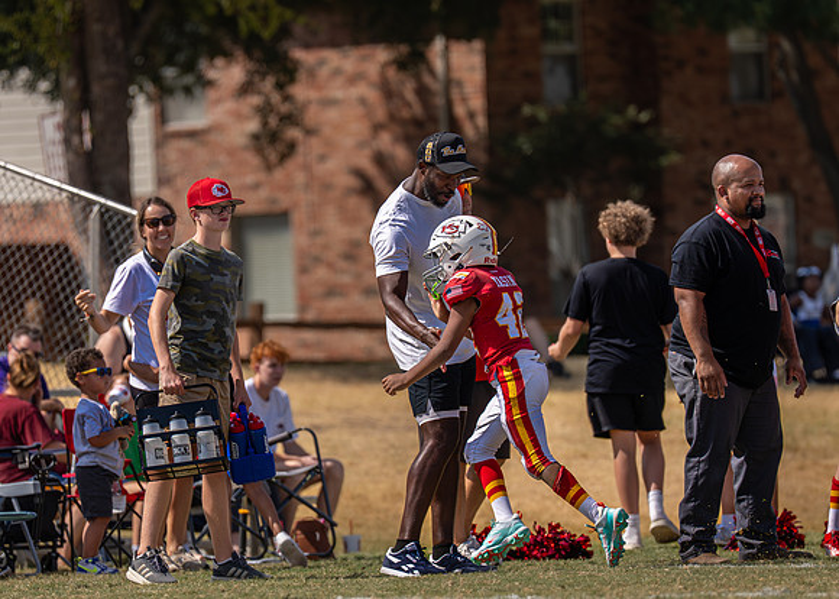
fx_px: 9604
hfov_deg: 5.0
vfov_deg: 3.6
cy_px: 337
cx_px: 354
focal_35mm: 403
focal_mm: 200
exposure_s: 1/3200
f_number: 2.8
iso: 100
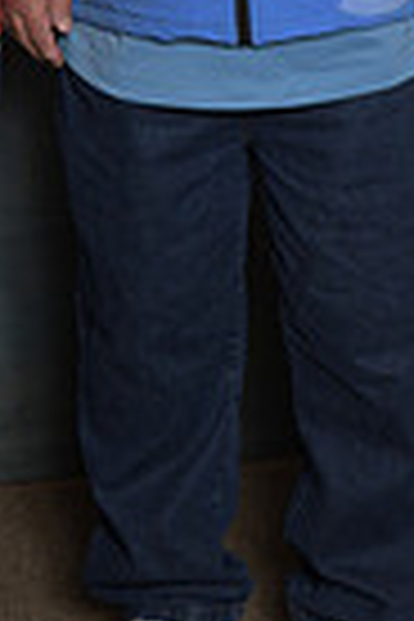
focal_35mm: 163
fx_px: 2812
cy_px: -351
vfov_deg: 12.0
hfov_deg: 8.4
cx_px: 58
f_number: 10
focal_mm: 50
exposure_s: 1/160
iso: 640
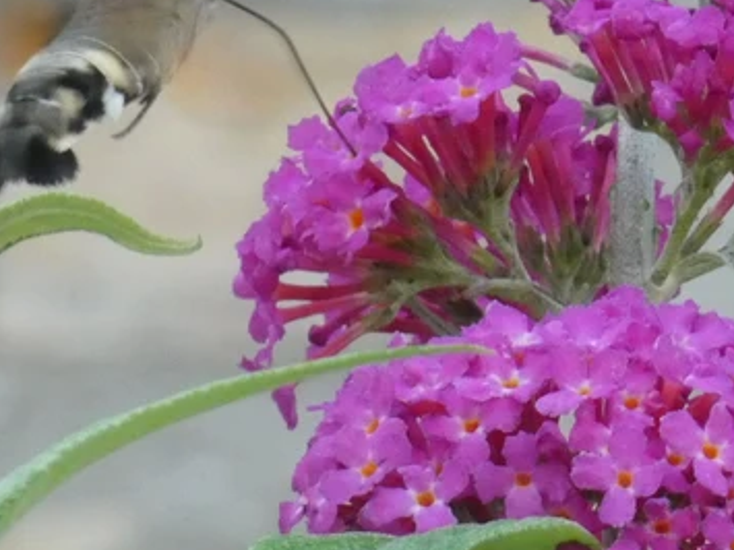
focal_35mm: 465
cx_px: 428
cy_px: 85
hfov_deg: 4.3
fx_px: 9857
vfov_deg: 3.2
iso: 640
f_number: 7.1
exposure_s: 1/80
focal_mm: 46.2
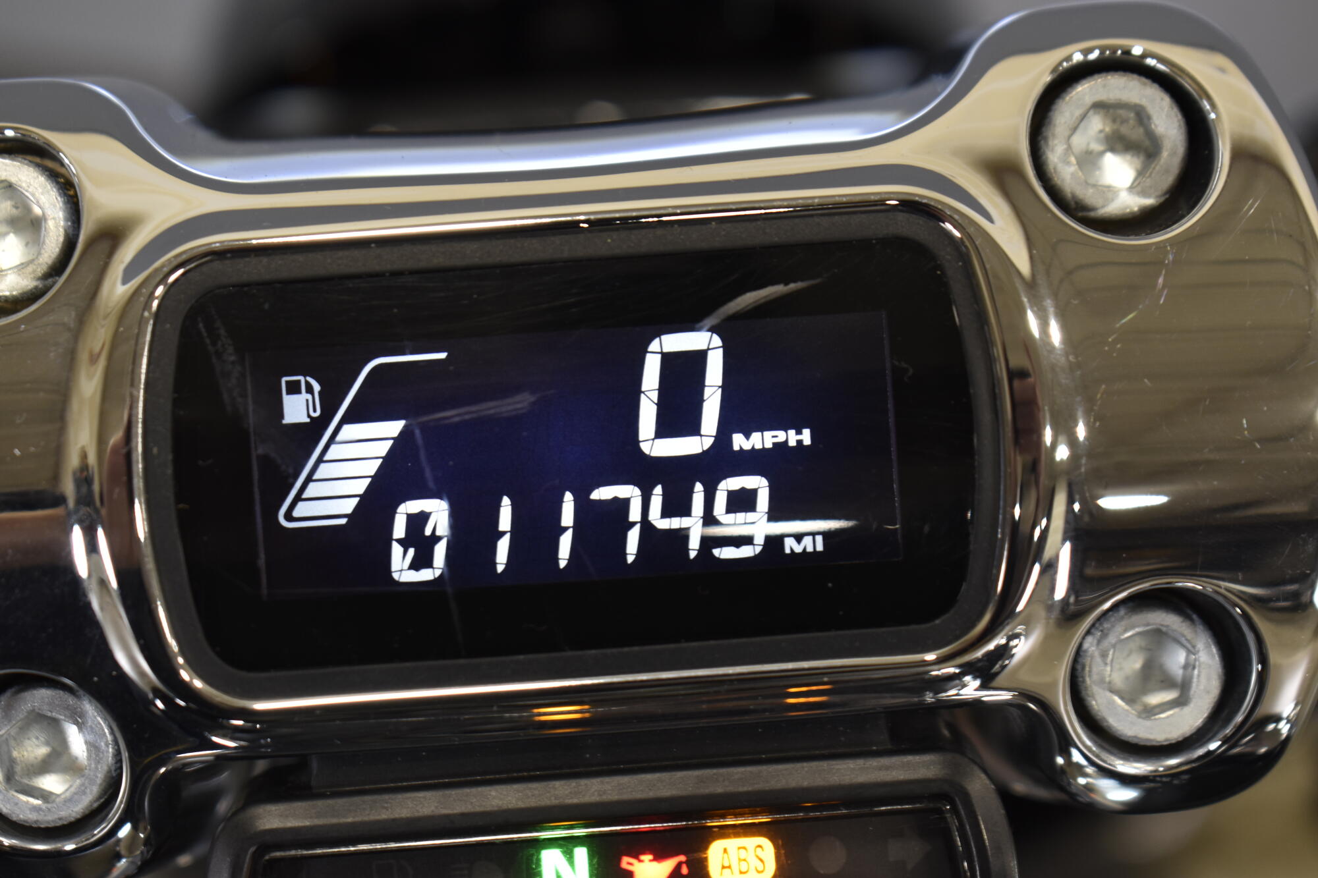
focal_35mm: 82
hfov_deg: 24.6
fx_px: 3020
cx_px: 659
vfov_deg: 16.6
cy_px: 439
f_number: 5.6
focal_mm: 55
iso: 400
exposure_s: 1/15
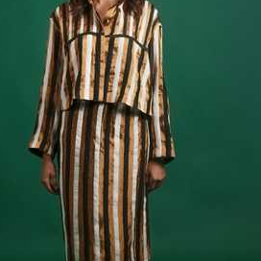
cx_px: 107
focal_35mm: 83
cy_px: 154
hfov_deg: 20.8
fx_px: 709
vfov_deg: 20.8
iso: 1600
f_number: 2.8
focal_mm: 50.7
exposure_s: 1/640
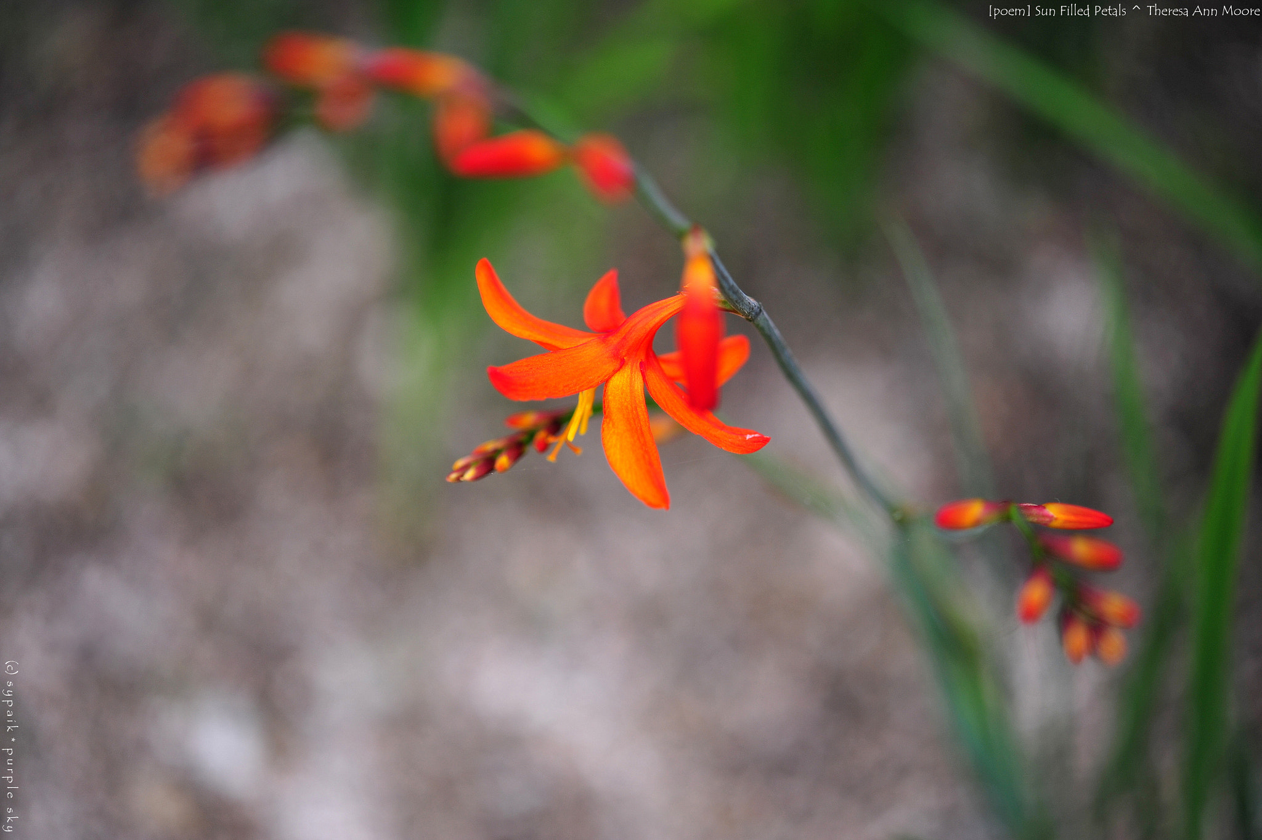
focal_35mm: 60
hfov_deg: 33.4
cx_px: 631
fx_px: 2102
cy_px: 420
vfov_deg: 22.6
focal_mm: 60
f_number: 3
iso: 200
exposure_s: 1/640
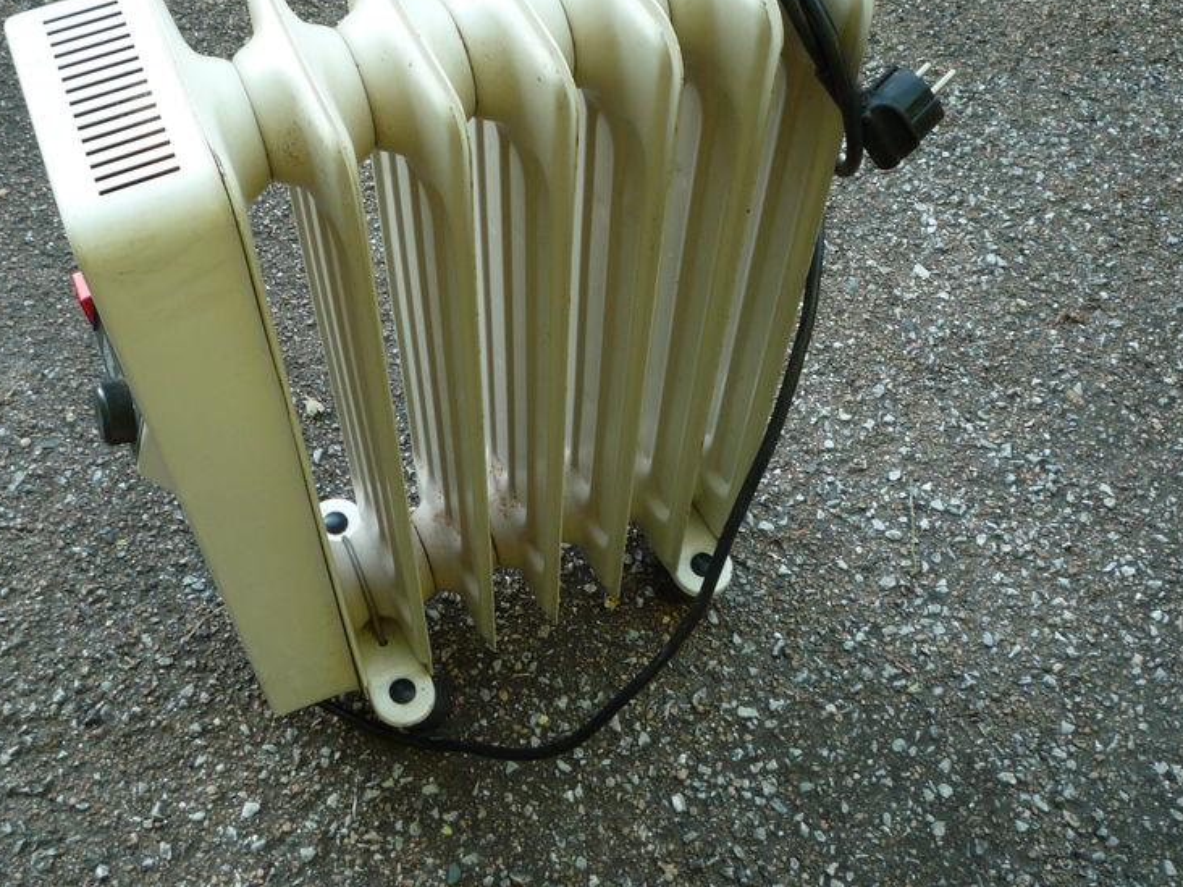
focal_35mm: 41
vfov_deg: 34.9
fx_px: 1401
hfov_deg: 45.7
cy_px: 307
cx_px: 530
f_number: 3.3
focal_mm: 5.2
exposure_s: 1/30
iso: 125
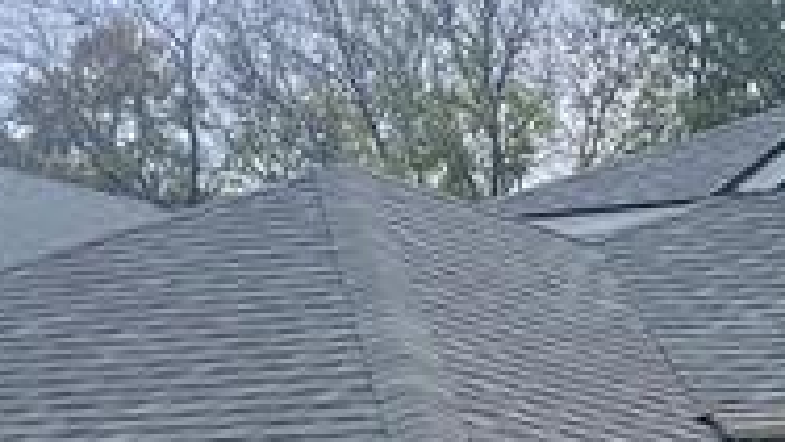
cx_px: 1040
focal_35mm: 154
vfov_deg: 7.7
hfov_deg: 13.4
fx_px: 3207
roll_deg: -1.7
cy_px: 734
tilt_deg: +1.6
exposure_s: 1/74
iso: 125
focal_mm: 4.25
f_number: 1.8
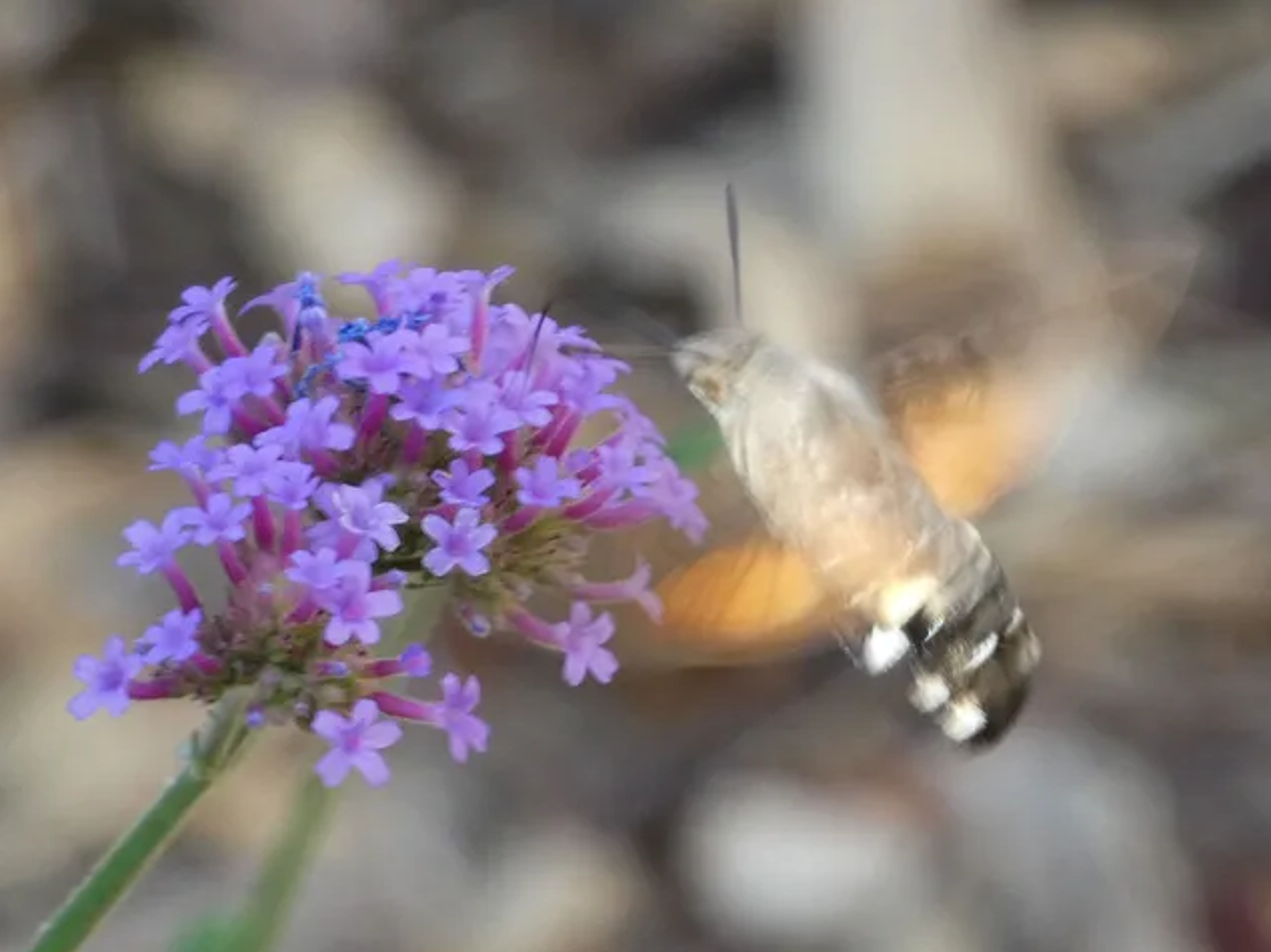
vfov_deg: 4.2
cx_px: 637
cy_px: 478
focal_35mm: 353
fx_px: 12959
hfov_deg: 5.6
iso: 250
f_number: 5.6
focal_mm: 62.7
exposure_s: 1/80
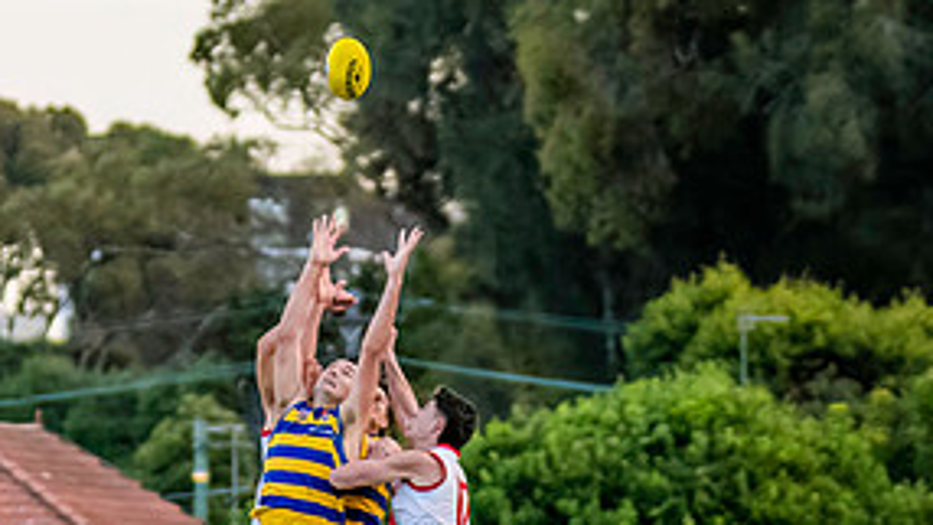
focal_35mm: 586
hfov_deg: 3.7
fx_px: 14500
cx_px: 249
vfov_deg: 2.1
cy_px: 620
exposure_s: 1/1600
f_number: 4
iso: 2800
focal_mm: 170
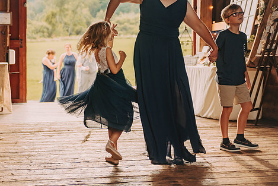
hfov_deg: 29.6
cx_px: 114
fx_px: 525
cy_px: 74
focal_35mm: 68
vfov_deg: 20.0
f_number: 2.8
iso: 400
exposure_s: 1/800
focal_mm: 55
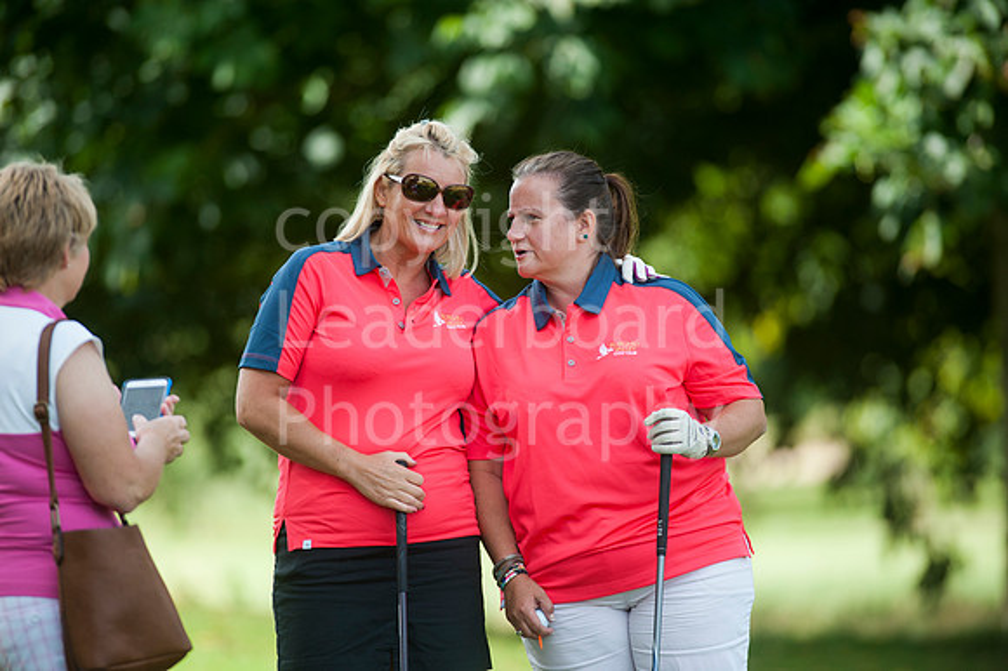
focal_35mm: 300
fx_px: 8395
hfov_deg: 6.9
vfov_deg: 4.6
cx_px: 504
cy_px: 336
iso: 500
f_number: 4.5
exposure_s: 1/3200
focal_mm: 300
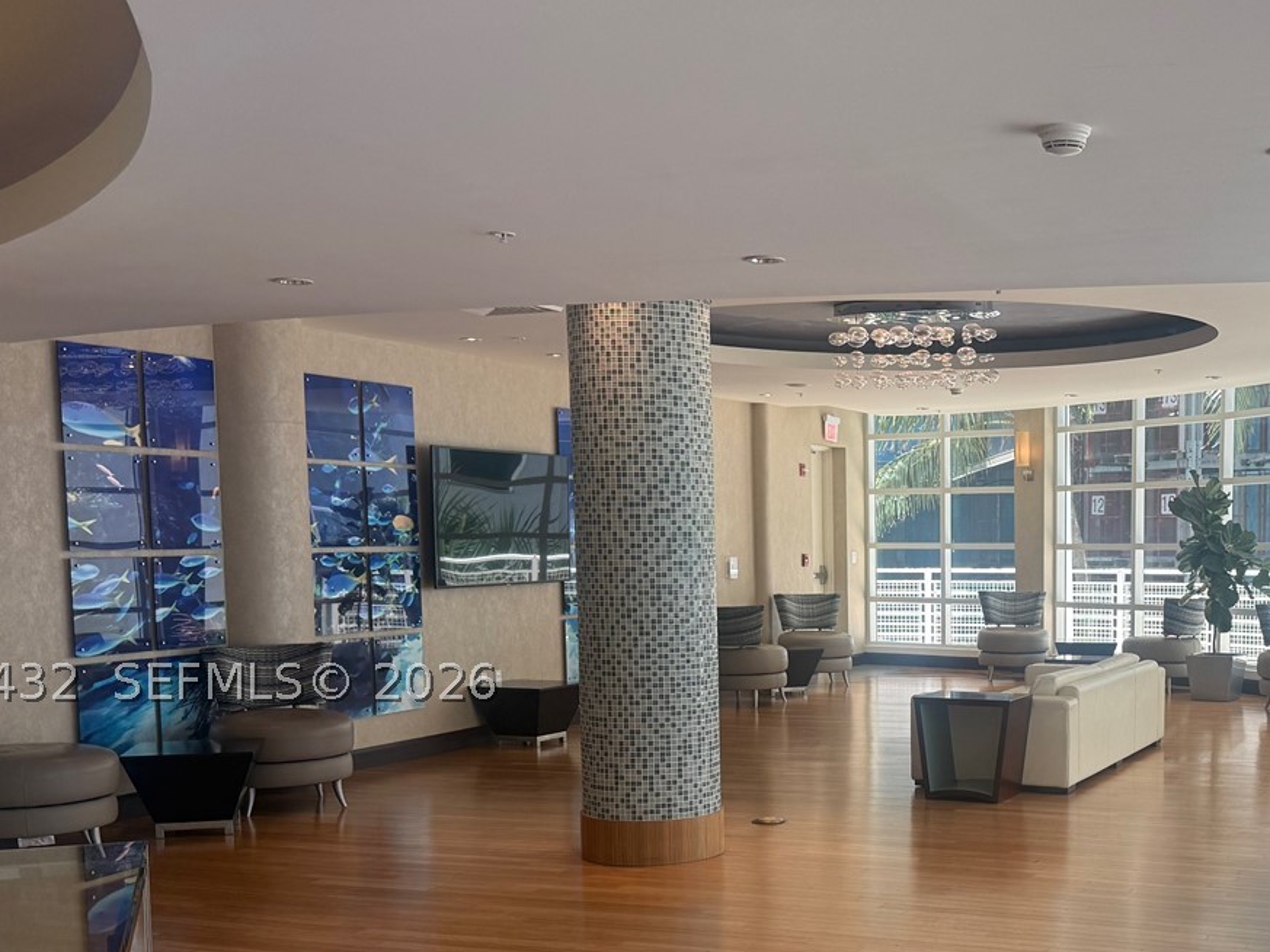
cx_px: 943
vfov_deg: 32.4
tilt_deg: -5.5
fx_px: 1615
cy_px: 682
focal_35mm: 44
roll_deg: +0.3
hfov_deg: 41.7
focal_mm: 6.76
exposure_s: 1/722
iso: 100
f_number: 1.78
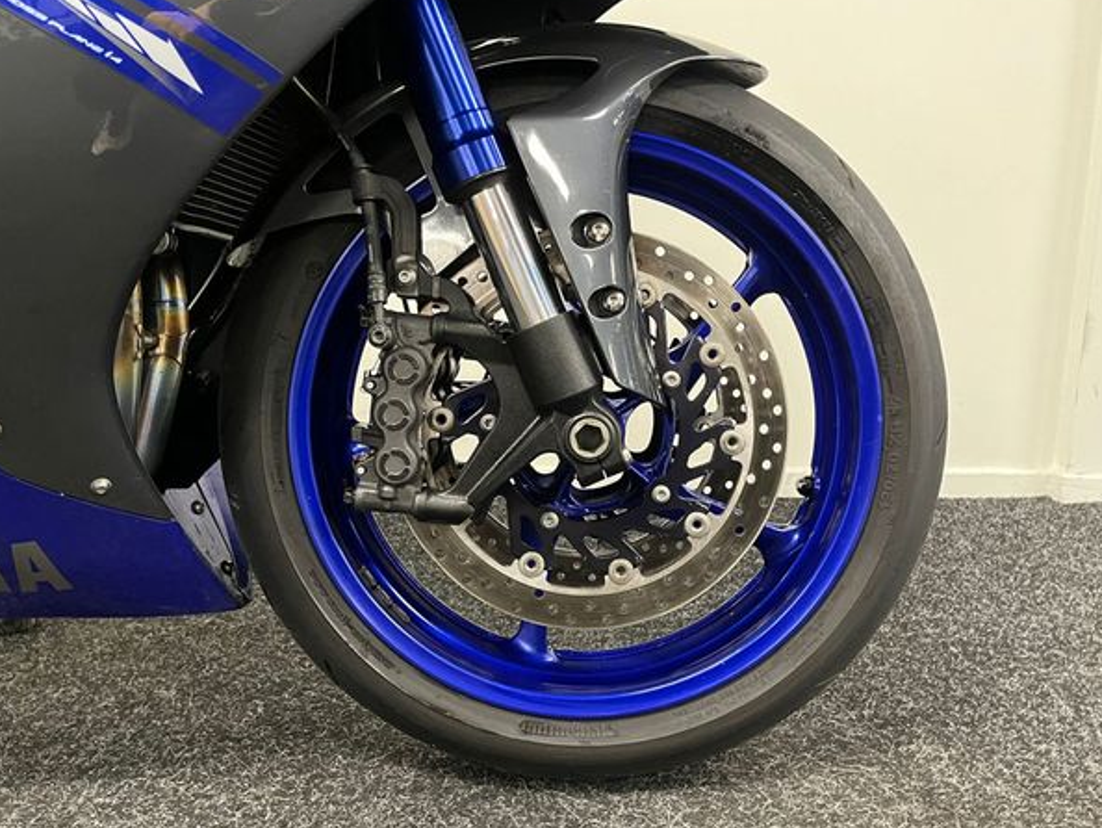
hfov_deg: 63.4
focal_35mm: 28
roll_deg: +0.1
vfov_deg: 49.8
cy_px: 418
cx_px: 581
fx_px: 892
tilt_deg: -11.1
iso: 500
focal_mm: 5.1
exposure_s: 1/33
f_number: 1.6
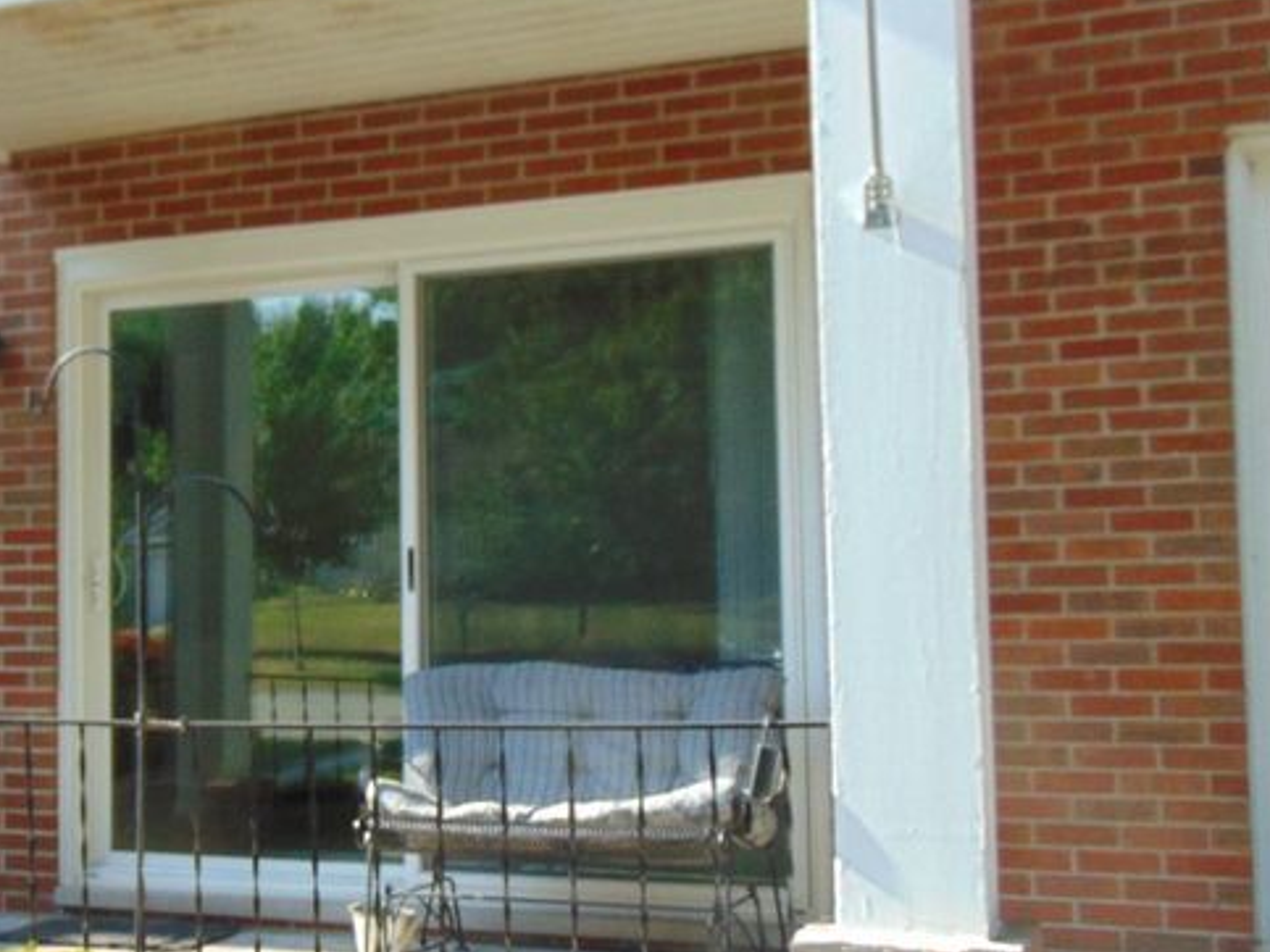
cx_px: 189
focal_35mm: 53
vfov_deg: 27.5
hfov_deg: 34.6
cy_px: 513
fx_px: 1944
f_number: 3
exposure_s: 1/250
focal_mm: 4.5
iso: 80
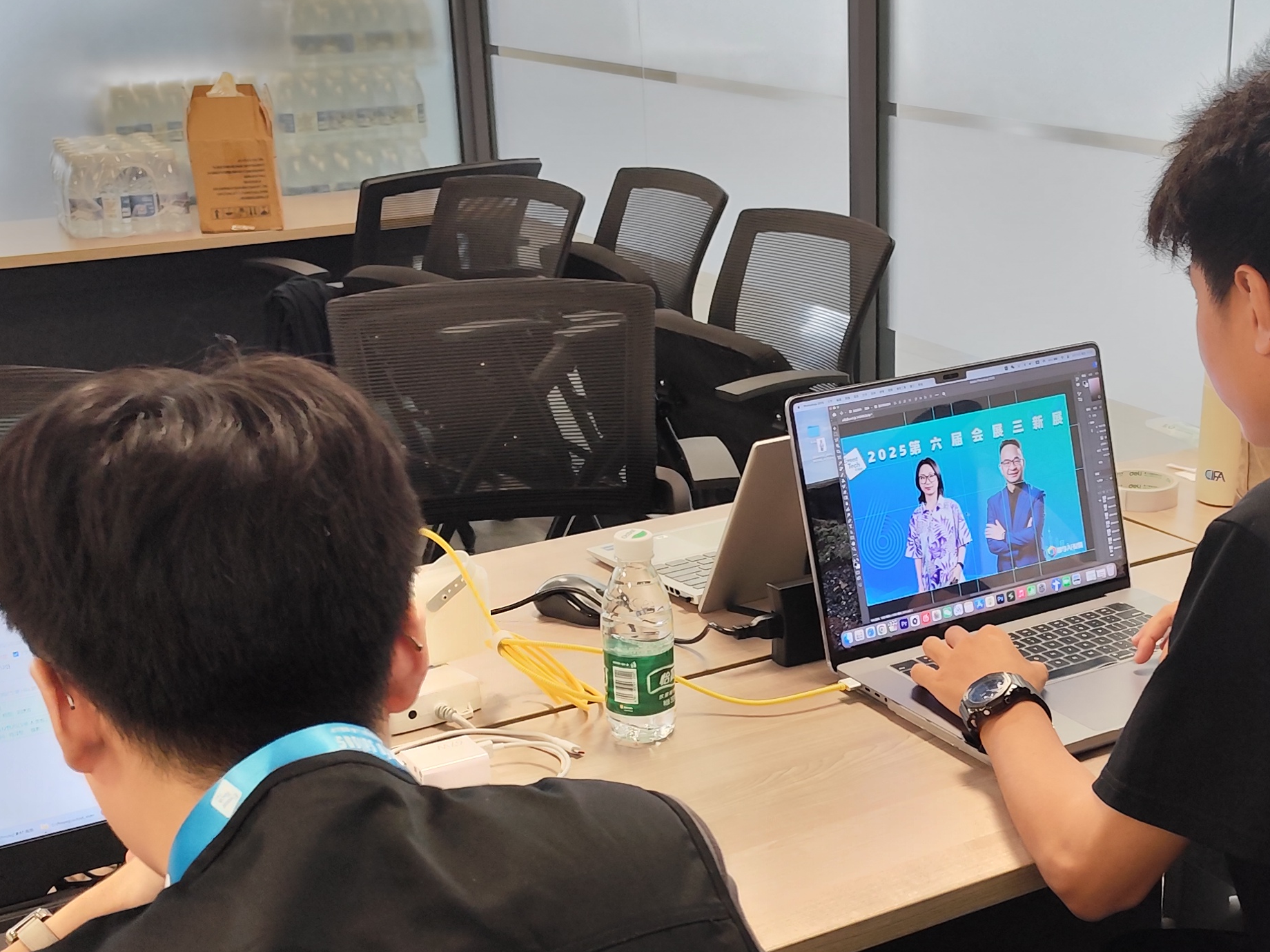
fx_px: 1871
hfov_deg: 37.3
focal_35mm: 51
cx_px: 772
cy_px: 697
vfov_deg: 28.2
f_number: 1.65
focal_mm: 6.14
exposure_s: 1/50
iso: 250
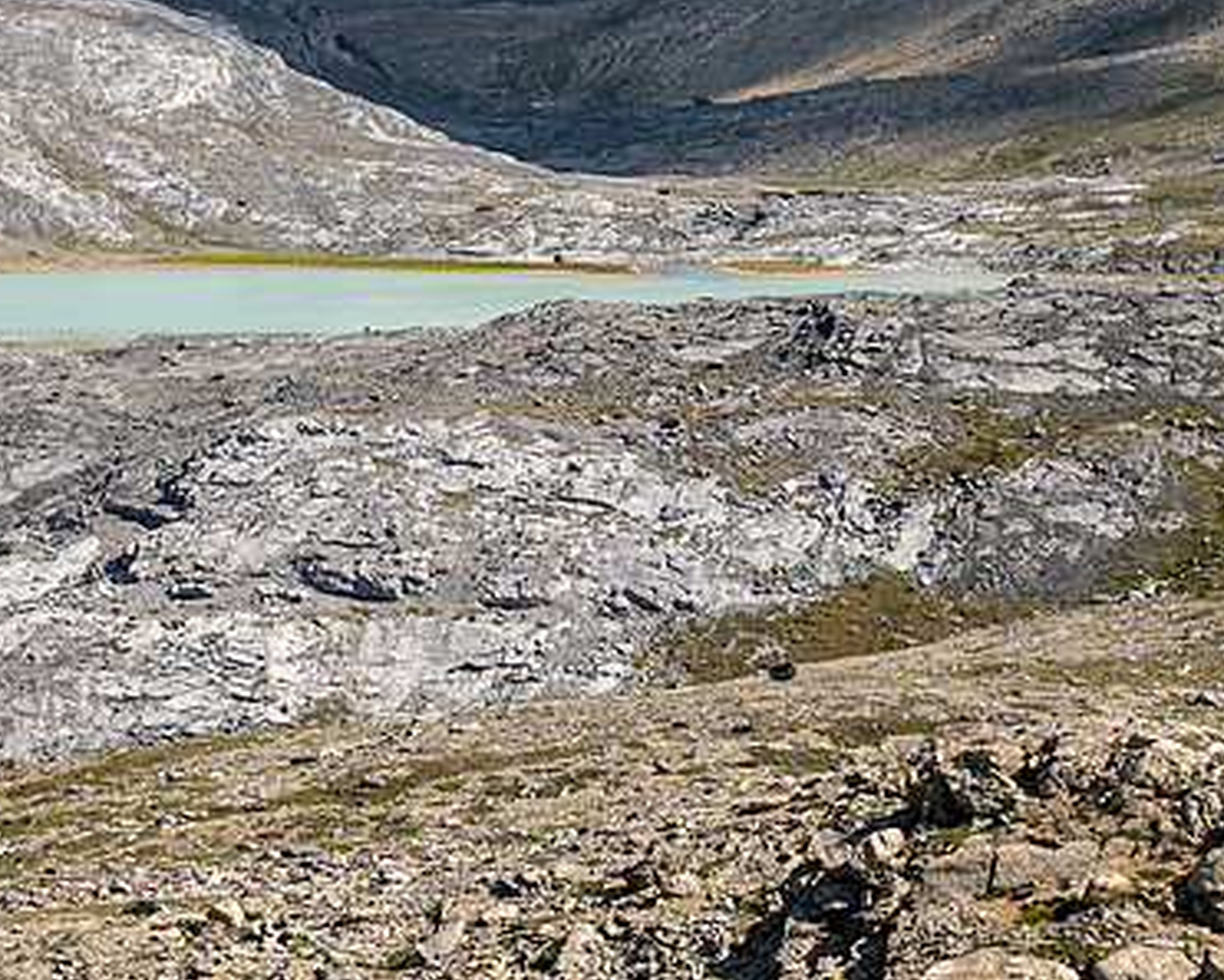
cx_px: 376
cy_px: 490
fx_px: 3225
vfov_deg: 17.3
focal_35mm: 89
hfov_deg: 21.4
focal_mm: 28
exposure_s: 1/200
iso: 200
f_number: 8
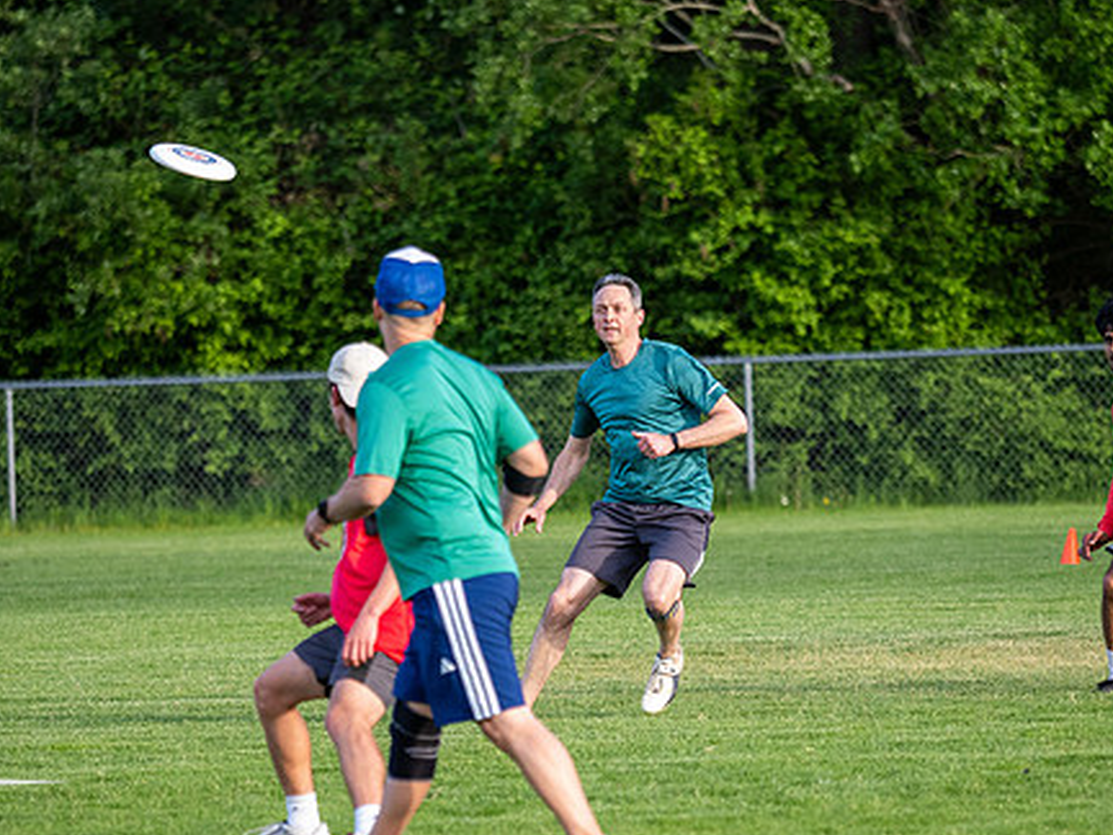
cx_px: 580
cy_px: 499
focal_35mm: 403
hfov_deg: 4.9
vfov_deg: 3.7
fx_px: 12958
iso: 500
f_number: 2.8
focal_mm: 150
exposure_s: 1/1000
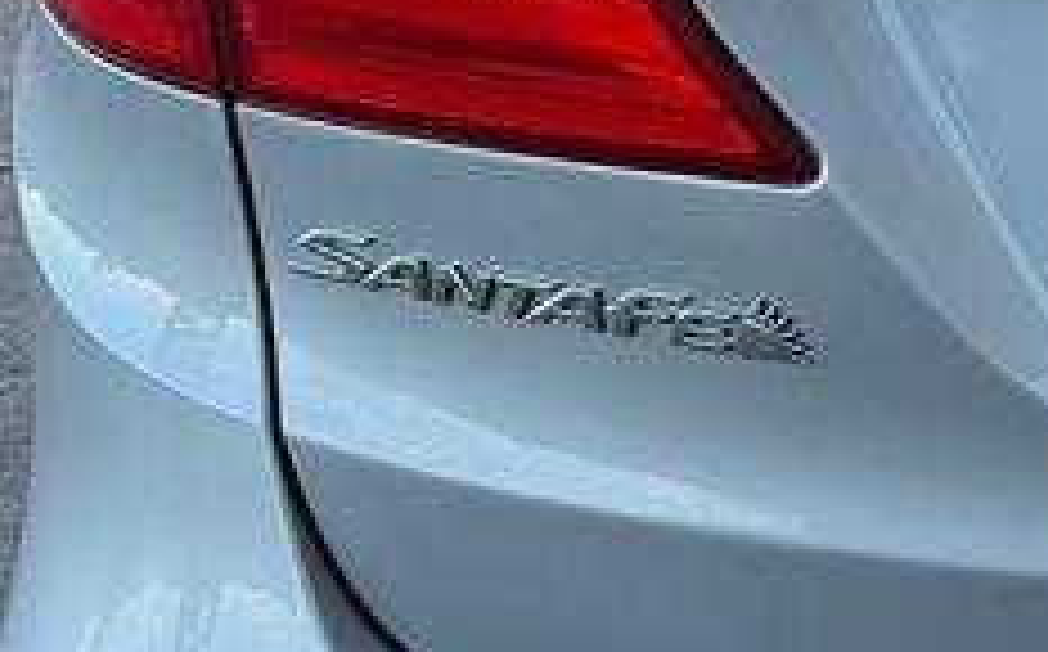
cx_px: 1835
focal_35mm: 140
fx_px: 3994
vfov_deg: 9.2
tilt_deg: -13.9
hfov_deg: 13.5
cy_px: -103
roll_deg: +0.2
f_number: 1.78
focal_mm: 6.76
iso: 80
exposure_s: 1/405
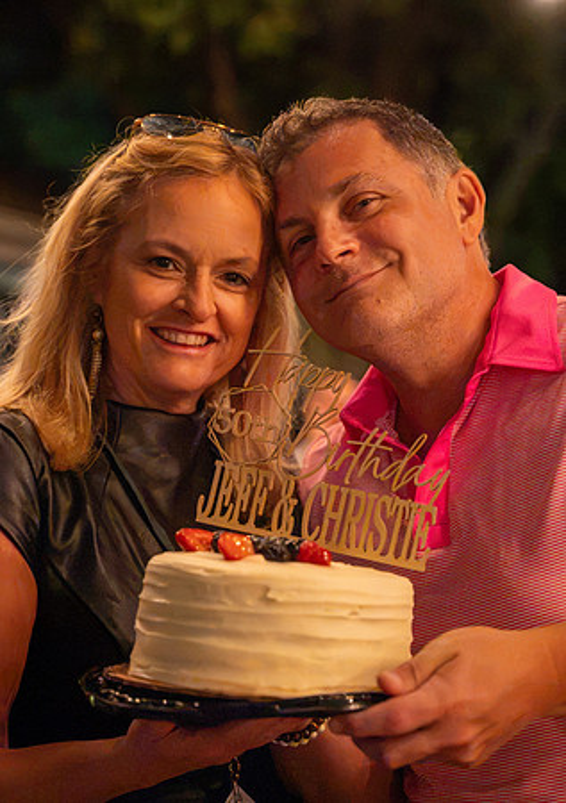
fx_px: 2410
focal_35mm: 106
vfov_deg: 18.9
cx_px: 293
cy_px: 402
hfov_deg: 13.4
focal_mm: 71
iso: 4000
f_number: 3.2
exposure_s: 1/200
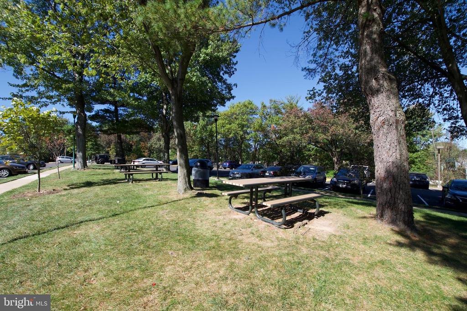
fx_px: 195
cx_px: 234
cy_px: 156
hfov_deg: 100.4
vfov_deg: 77.3
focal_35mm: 15
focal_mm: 10
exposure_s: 1/200
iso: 100
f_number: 7.1
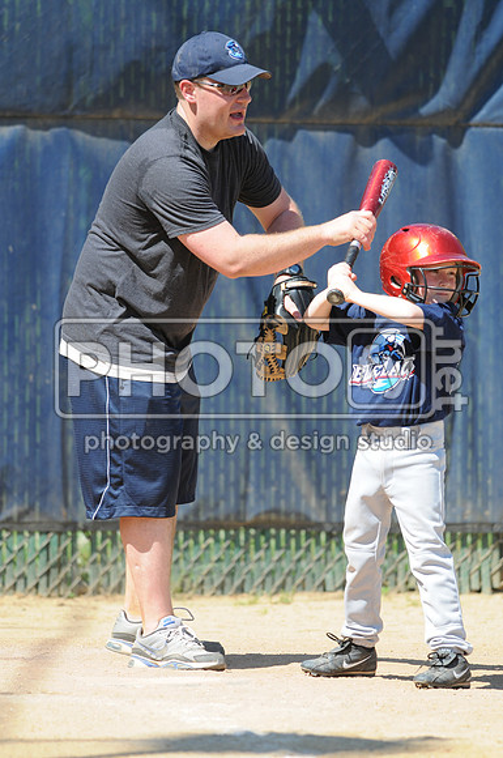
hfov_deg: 3.0
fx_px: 9459
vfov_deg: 4.6
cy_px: 379
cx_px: 252
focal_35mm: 450
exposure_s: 1/800
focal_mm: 300
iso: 200
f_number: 4
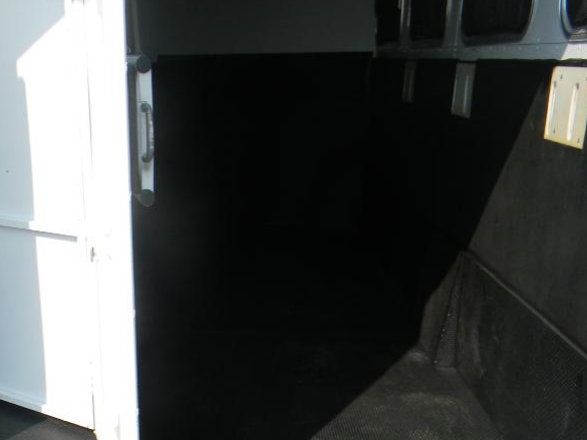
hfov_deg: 38.1
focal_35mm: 49
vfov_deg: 29.3
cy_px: 325
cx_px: 159
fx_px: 831
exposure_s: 1/710
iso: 80
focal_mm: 5
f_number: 3.5
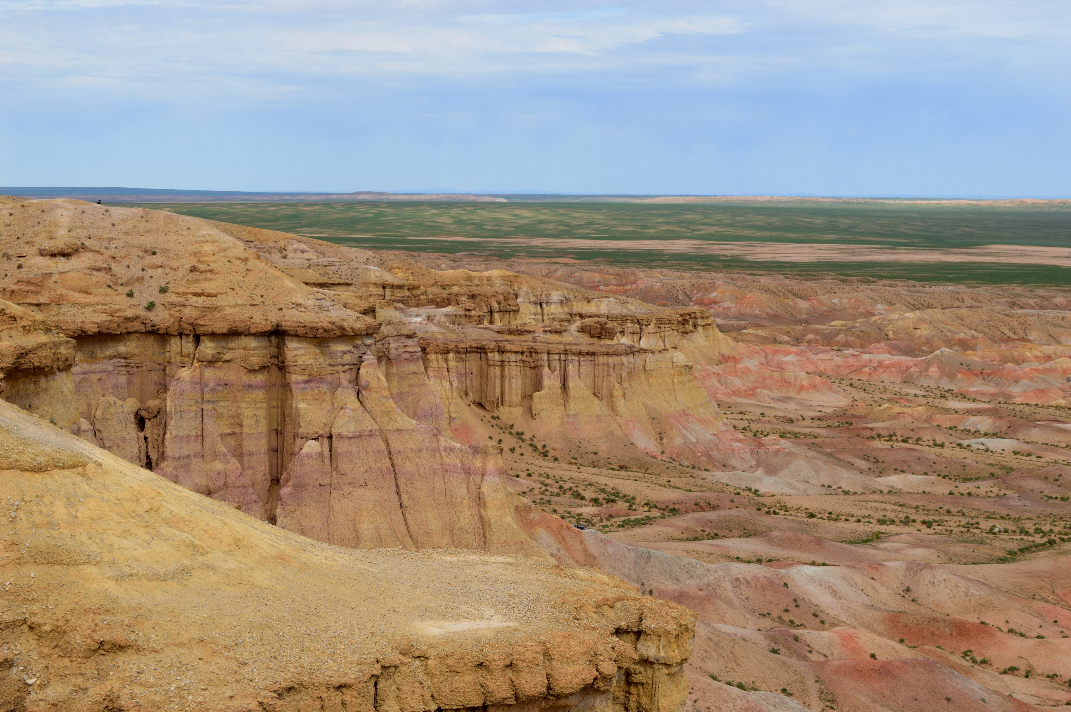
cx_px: 536
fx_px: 1783
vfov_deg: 22.6
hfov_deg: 33.4
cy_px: 356
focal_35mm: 60
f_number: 9
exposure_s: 1/320
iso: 100
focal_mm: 40
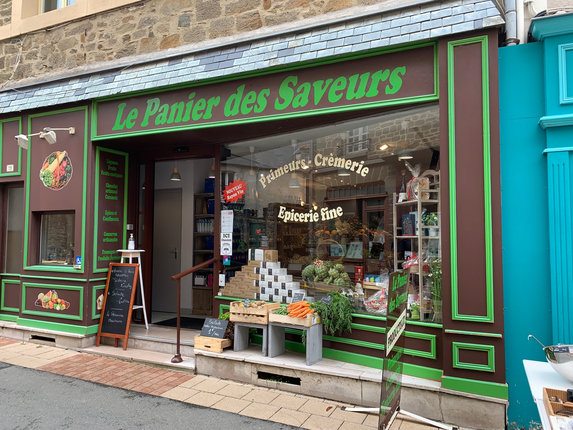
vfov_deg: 53.1
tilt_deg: +2.6
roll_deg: -0.6
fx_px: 430
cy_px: 215
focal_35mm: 26
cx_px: 286
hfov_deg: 67.3
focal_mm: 4.25
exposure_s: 1/144
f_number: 1.8
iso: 25
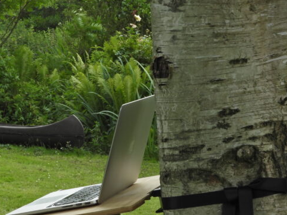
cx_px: 65
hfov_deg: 15.8
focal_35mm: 124
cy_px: 105
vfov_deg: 12.0
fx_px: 1028
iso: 100
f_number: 8
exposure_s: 1/80
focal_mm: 13.5
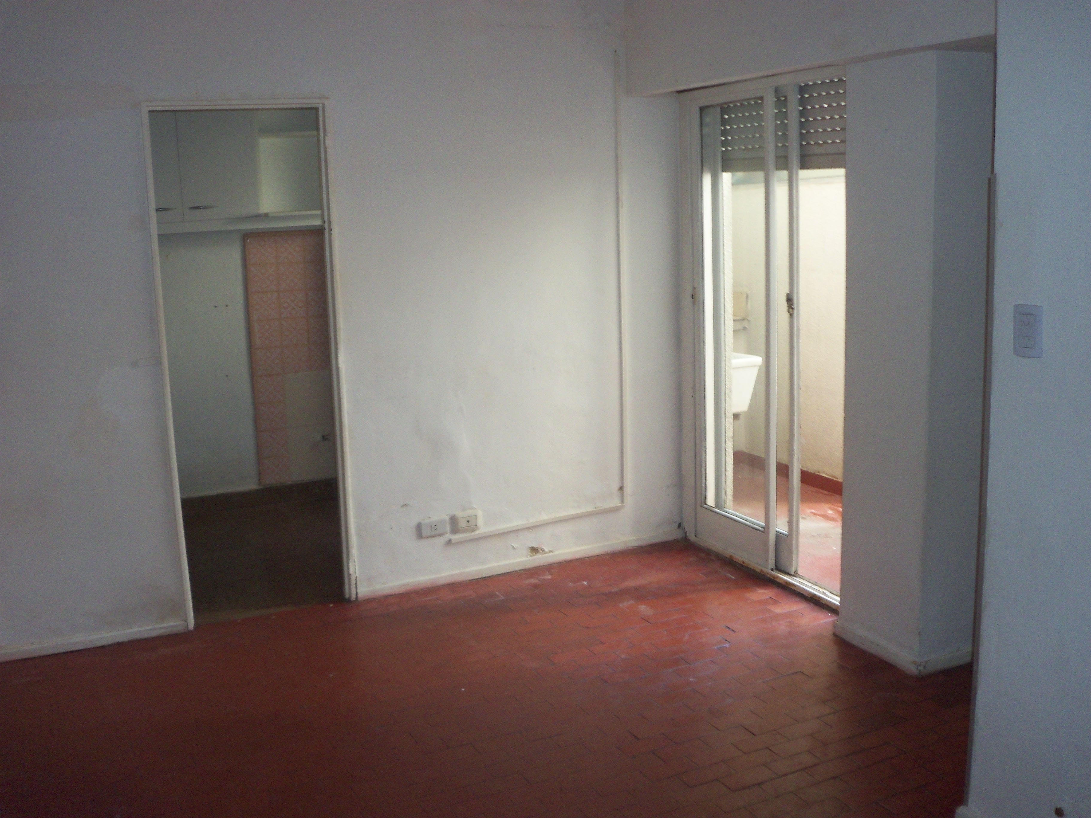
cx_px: 546
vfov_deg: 41.8
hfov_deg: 54.0
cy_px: 409
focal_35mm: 34
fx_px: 1072
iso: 160
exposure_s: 1/30
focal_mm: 5.7
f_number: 2.9
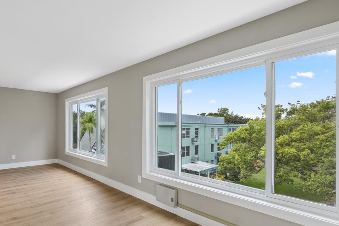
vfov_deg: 64.3
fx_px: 179
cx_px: 129
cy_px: 127
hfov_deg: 85.4
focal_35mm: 19
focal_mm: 14
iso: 400
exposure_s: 1/80
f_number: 8
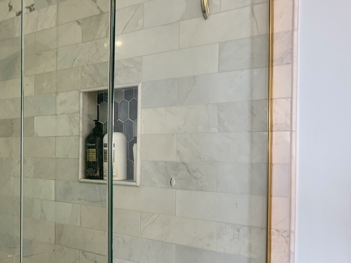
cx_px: 24
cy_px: 155
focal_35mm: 46
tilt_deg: -1.1
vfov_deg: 31.4
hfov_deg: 38.0
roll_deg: -0.8
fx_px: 466
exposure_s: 1/120
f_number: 1.78
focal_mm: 6.76
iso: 125
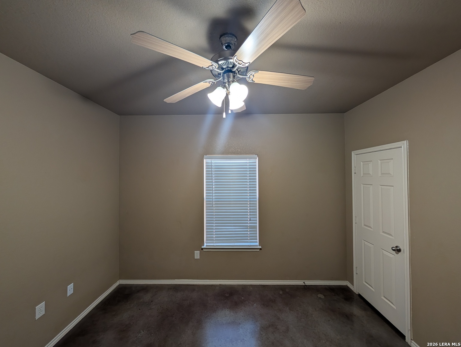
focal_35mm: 12
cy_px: 174
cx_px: 230
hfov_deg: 110.5
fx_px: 160
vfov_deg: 94.7
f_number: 1.7
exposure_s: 1/60
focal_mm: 2.02
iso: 80
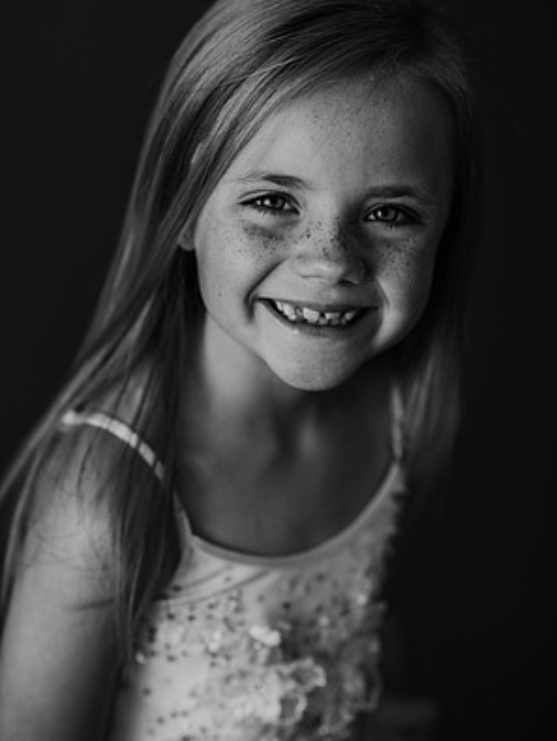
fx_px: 1992
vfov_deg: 21.1
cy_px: 338
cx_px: 278
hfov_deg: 15.9
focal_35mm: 93
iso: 100
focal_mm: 85
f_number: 2.8
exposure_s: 1/160
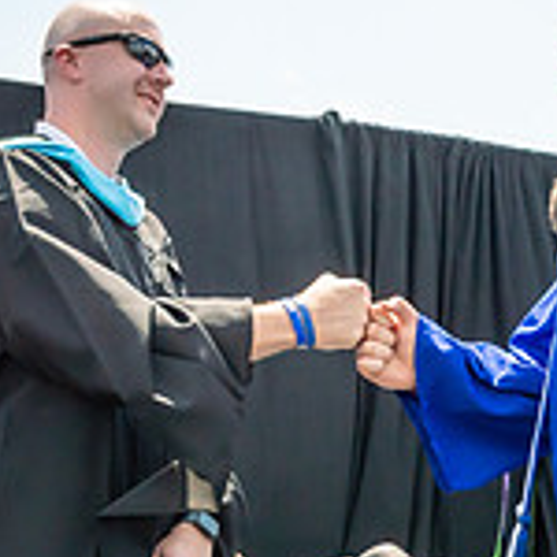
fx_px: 2094
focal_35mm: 115
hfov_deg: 14.9
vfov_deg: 14.9
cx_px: 532
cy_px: 579
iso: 200
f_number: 7.1
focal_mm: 20
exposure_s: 1/800
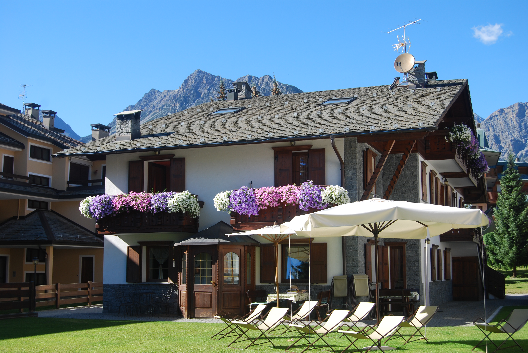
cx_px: 264
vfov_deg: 28.2
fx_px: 705
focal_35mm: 48
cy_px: 176
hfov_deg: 41.1
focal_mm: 32
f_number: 6.3
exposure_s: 1/160
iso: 100
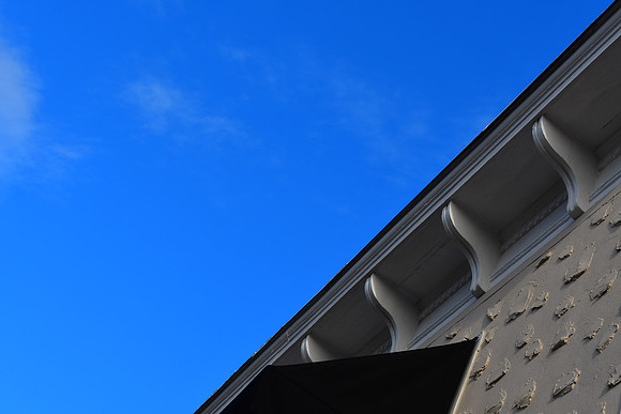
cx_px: 310
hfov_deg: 28.1
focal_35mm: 72
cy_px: 207
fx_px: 1242
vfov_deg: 18.9
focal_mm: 48
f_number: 16
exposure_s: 1/80
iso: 200
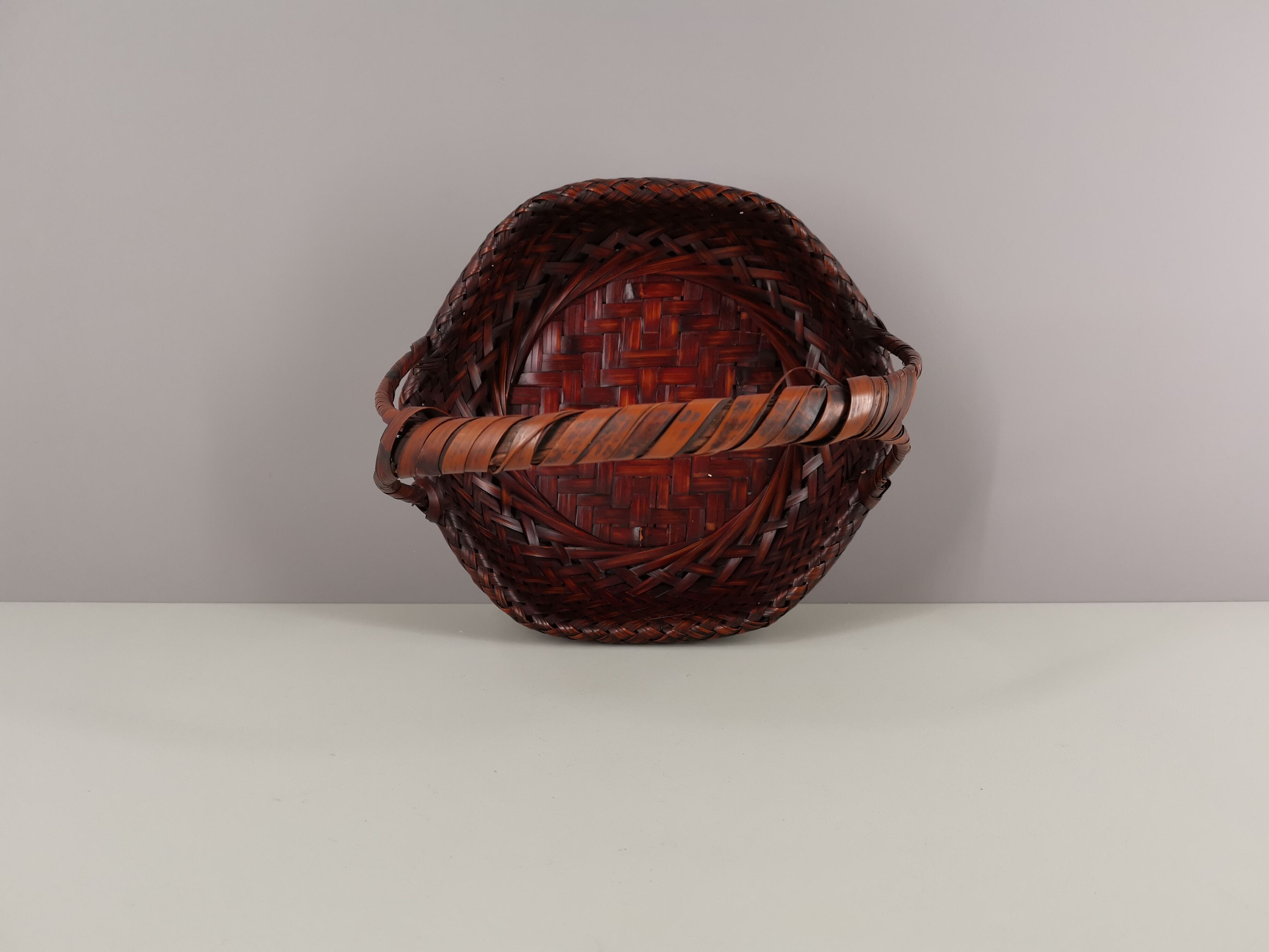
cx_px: 634
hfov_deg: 65.3
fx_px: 990
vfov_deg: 51.4
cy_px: 476
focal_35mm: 27
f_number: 1.8
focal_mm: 5.58
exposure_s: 1/100
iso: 160
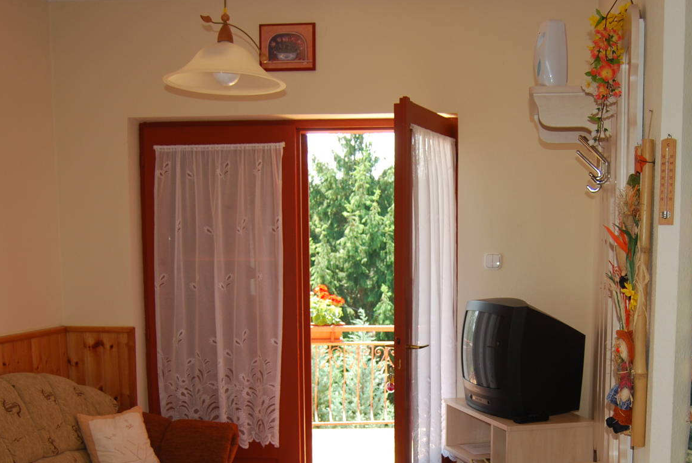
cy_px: 390
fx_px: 924
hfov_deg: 40.7
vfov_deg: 27.4
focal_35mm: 48
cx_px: 440
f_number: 3.5
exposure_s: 1/125
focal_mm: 18
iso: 160
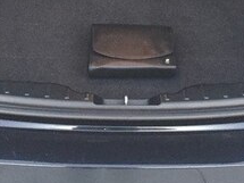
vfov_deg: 16.0
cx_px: 117
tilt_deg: -29.6
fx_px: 627
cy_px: -30
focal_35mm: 89
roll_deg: -2.8
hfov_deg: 22.0
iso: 250
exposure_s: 1/25
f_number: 2.2
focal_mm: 4.15
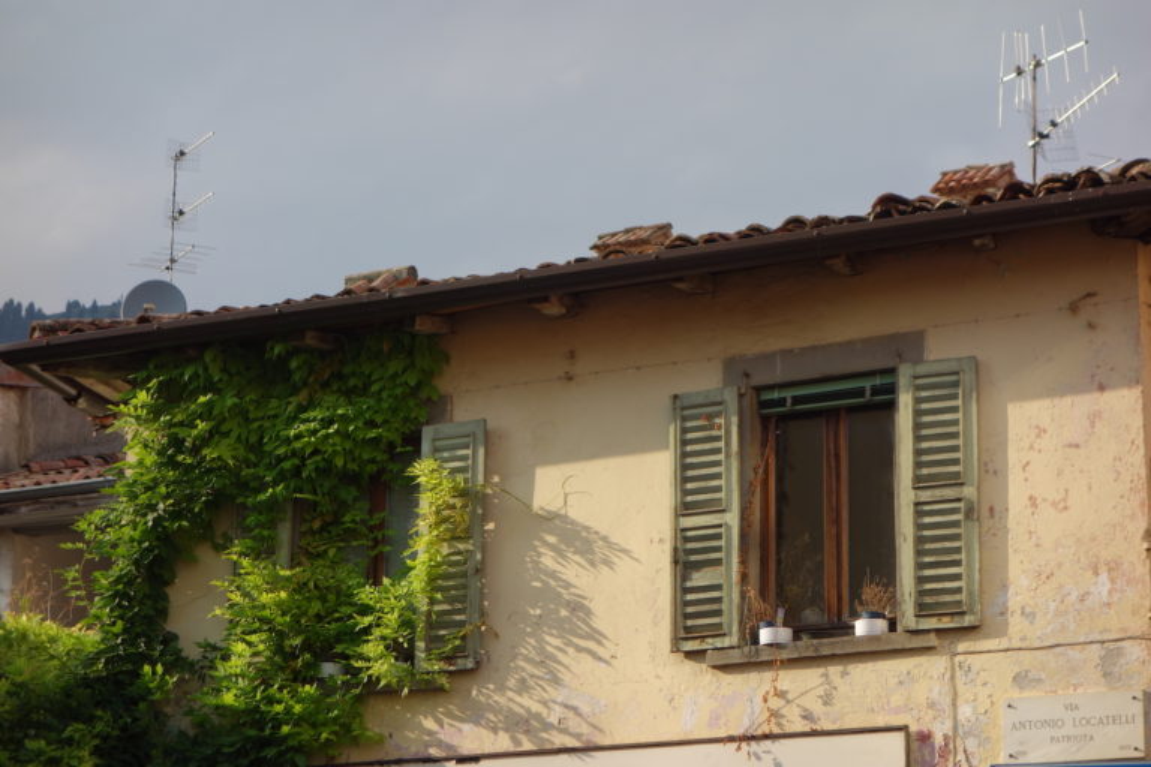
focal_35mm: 98
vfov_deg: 14.0
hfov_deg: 20.8
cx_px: 576
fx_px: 3133
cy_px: 384
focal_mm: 36.28
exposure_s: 1/320
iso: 125
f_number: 5.6
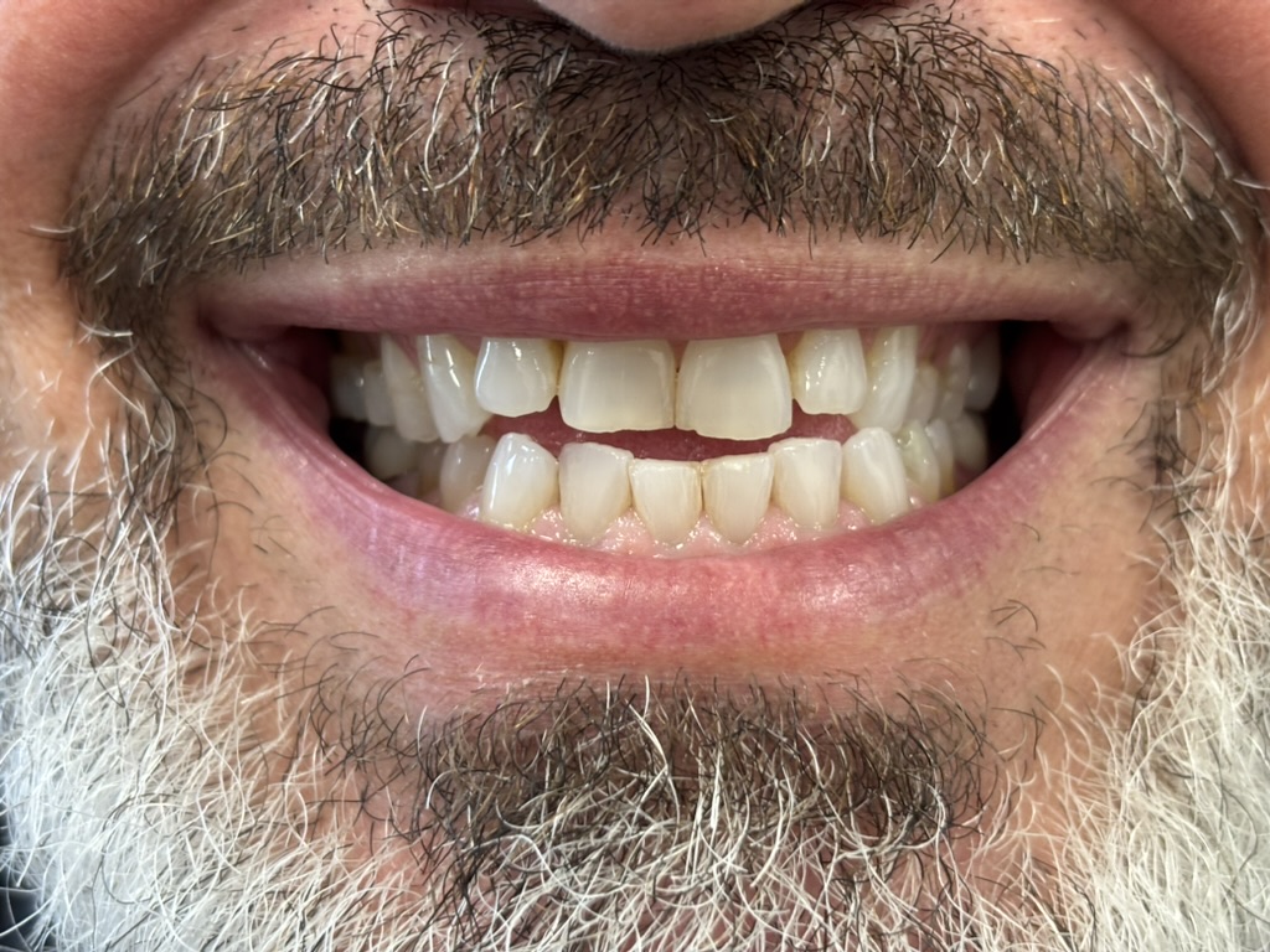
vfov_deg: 28.0
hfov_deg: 36.8
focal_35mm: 52
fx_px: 1908
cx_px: 635
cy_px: 476
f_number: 1.6
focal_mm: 5.96
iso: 125
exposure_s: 1/40
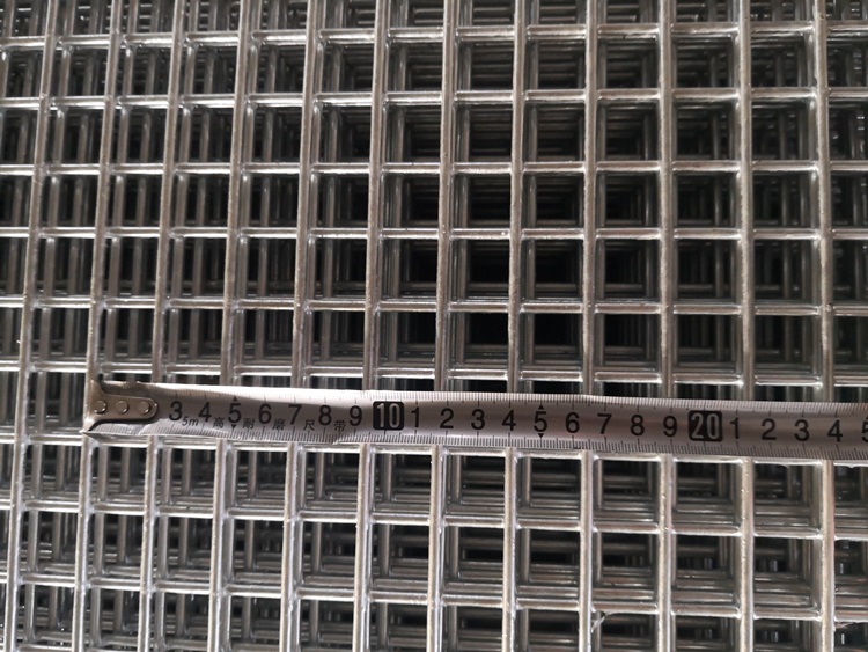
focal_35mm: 27
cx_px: 434
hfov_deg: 65.3
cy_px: 326
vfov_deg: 51.4
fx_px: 677
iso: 320
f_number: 1.6
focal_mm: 3.95
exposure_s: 1/33.3
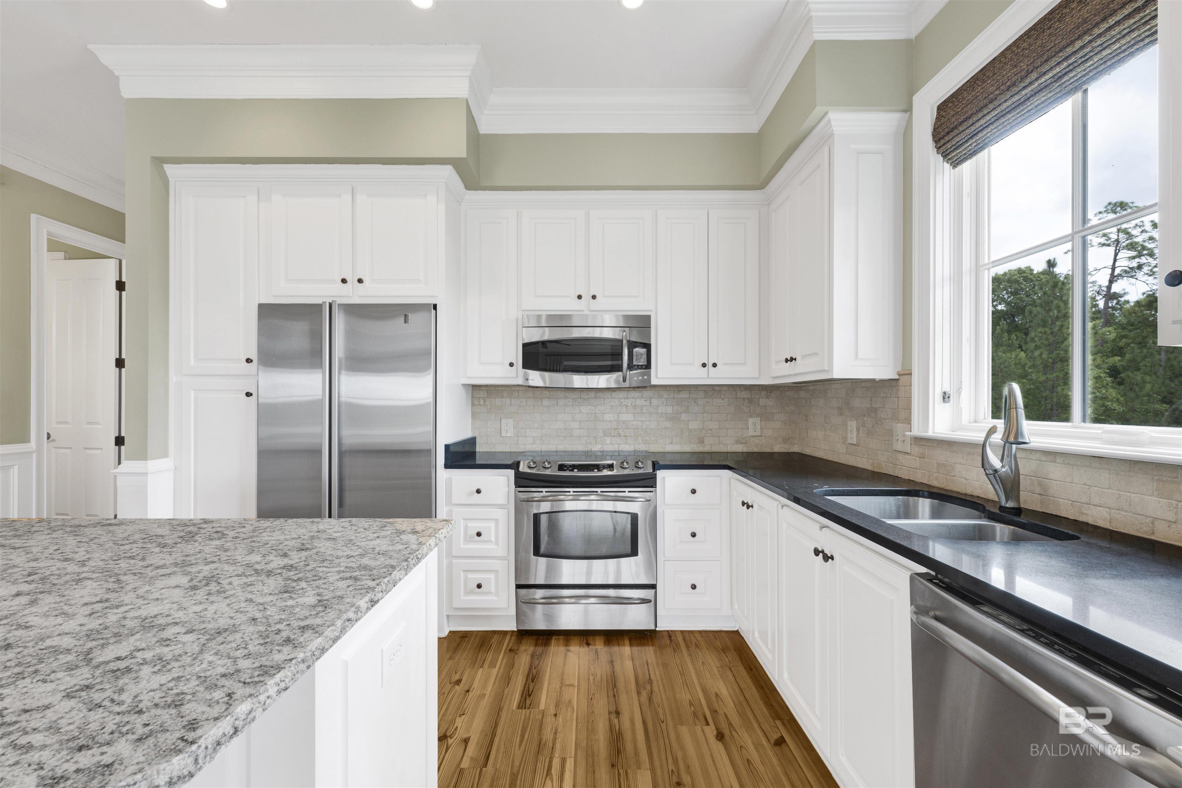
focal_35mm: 15
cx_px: 591
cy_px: 394
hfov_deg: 100.4
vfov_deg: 77.3
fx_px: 492
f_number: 11
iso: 400
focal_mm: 15
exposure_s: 1/25
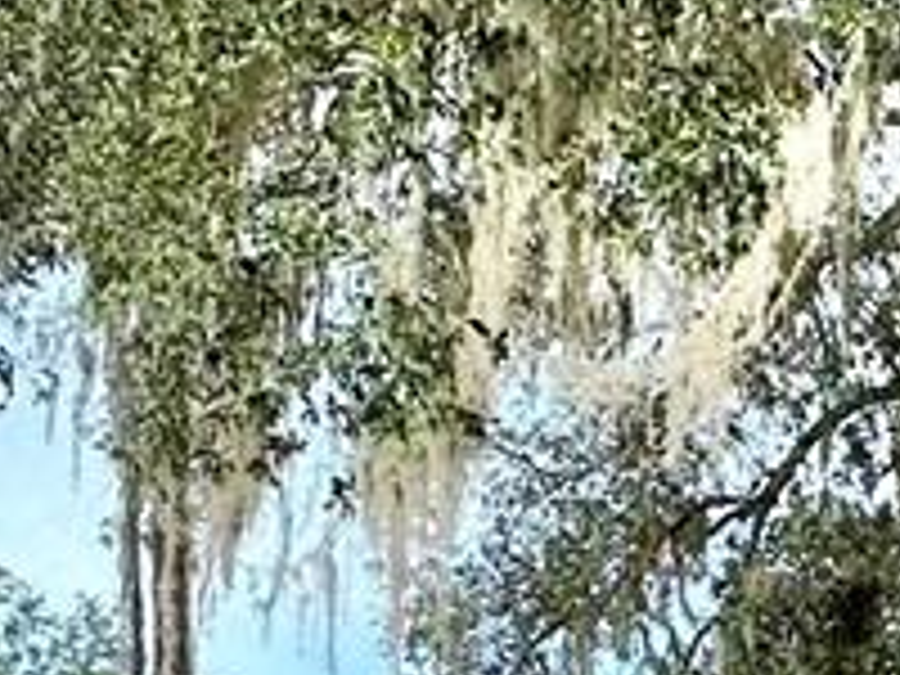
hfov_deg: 16.3
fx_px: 2912
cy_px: 1346
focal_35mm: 112
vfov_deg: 11.8
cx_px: 1292
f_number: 2.2
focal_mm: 2.22
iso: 40
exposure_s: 1/530
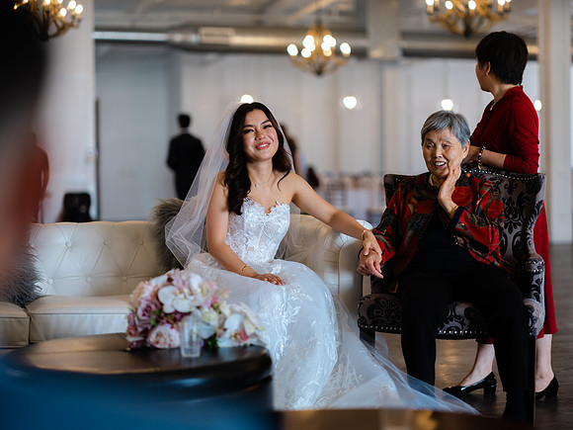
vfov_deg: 23.3
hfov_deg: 30.7
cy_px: 215
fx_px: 1043
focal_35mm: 63
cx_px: 286
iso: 250
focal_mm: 80
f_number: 1.7
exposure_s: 1/125
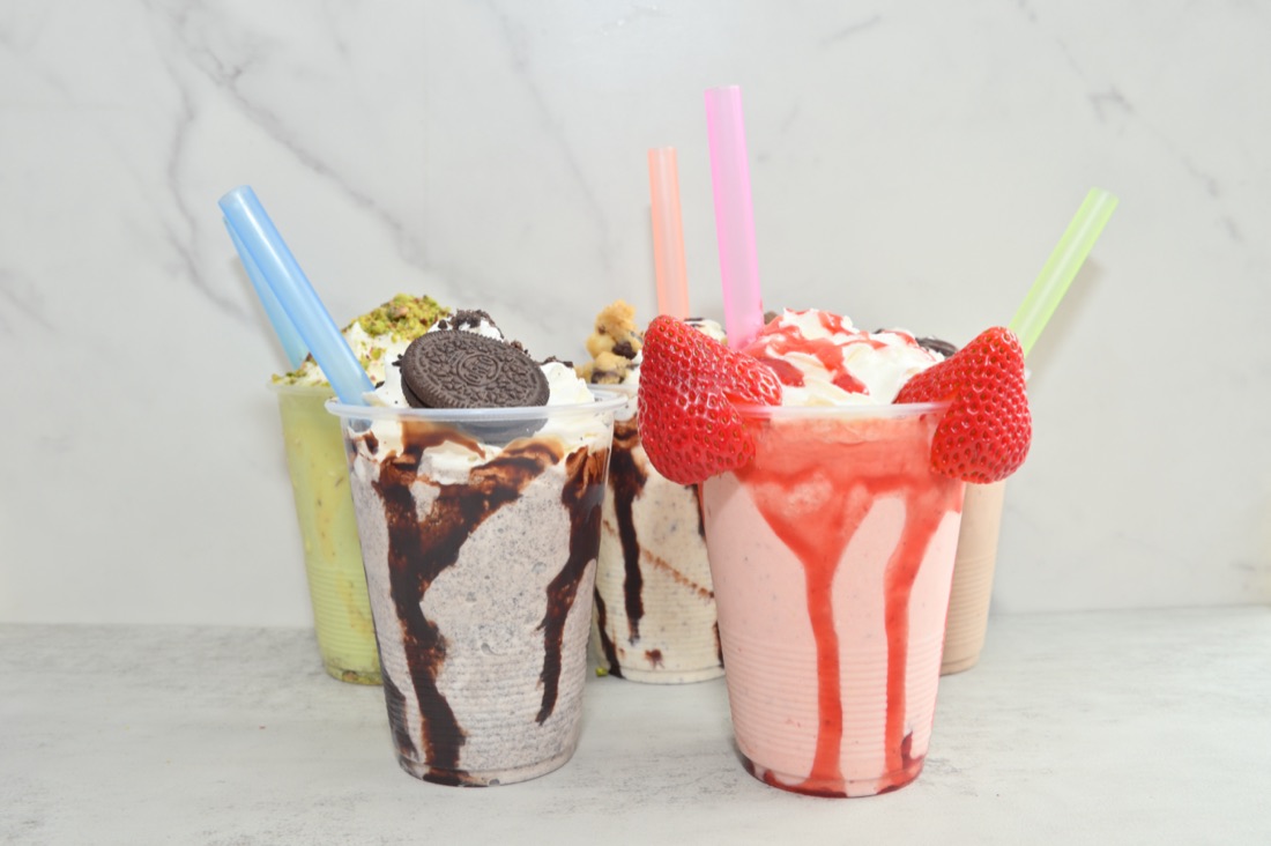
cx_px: 636
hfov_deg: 55.8
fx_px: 1200
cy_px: 423
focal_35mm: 34
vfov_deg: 38.8
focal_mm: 34
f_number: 11
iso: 400
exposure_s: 1/60
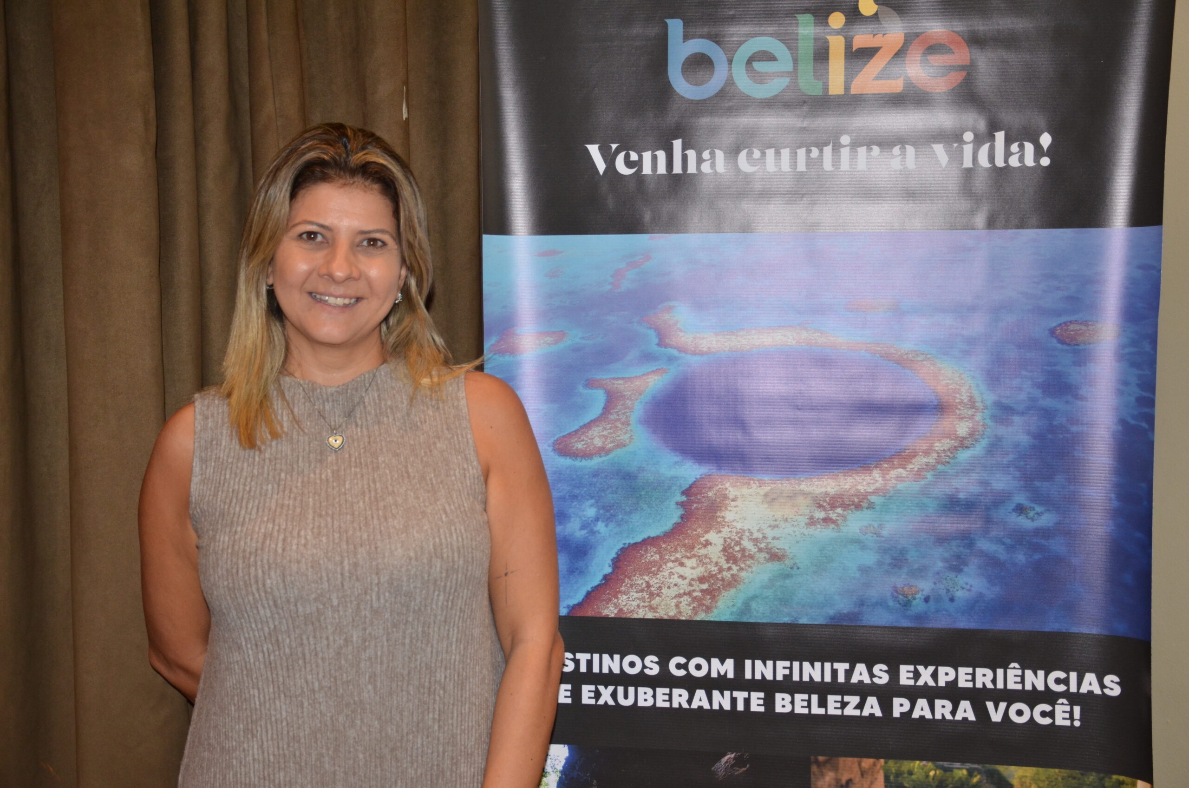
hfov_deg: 41.2
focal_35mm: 48
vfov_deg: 28.0
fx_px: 1582
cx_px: 594
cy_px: 394
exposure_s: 1/60
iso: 800
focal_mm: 32
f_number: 4
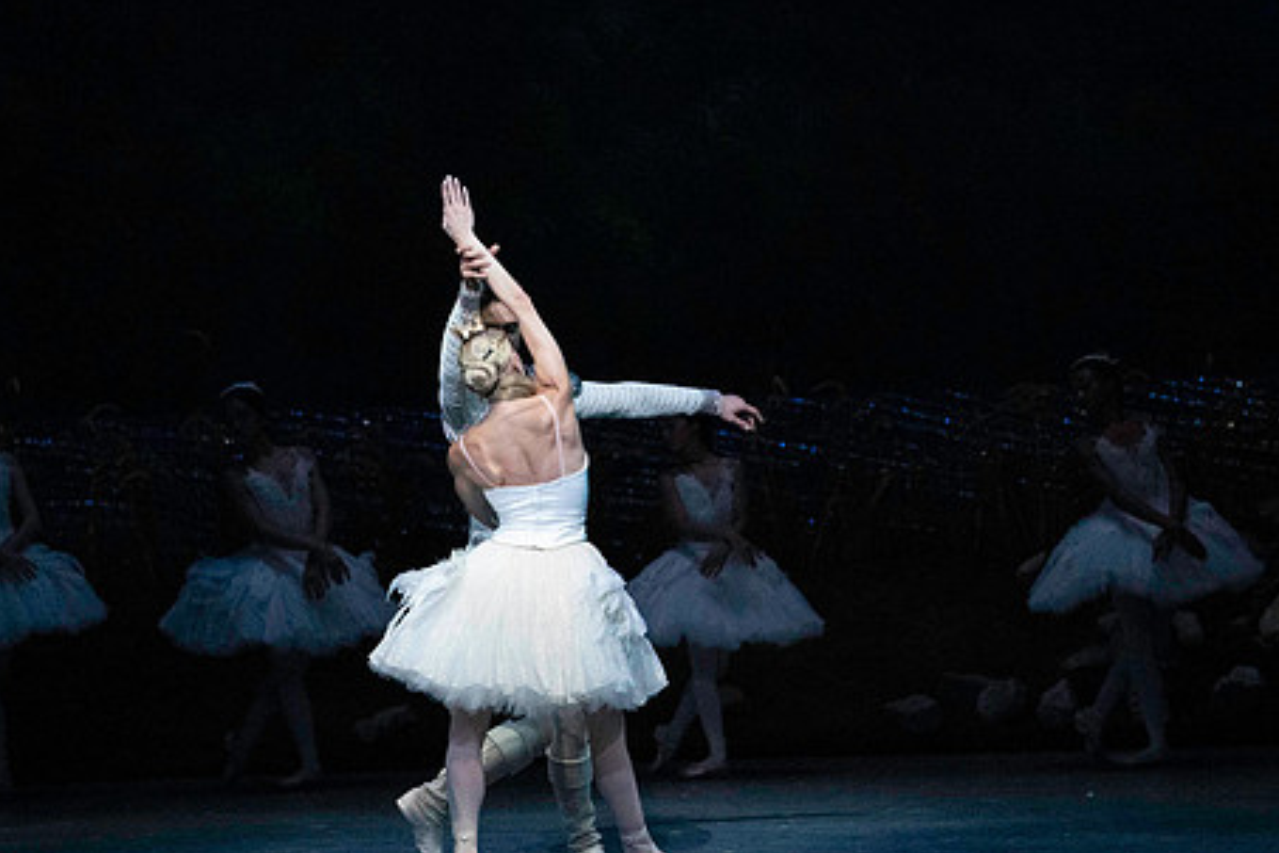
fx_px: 9094
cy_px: 515
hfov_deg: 8.0
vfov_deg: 5.4
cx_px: 632
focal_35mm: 256
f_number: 5
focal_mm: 200
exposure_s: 1/400
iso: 25600
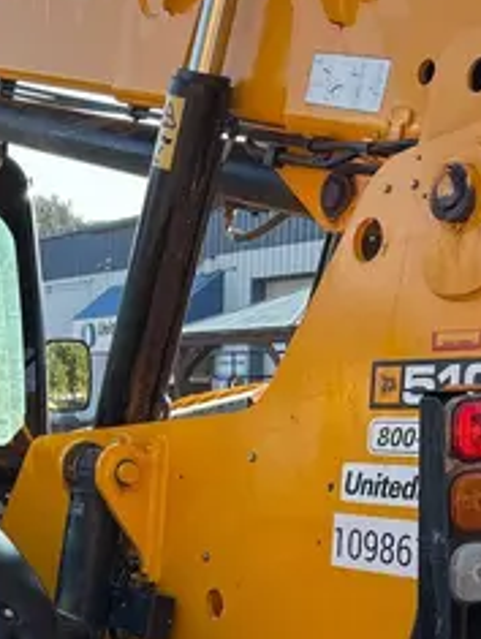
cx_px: -49
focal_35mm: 81
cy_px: 540
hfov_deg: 17.6
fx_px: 1497
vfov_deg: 23.6
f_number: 1.6
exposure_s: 1/736
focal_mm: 5.96
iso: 50
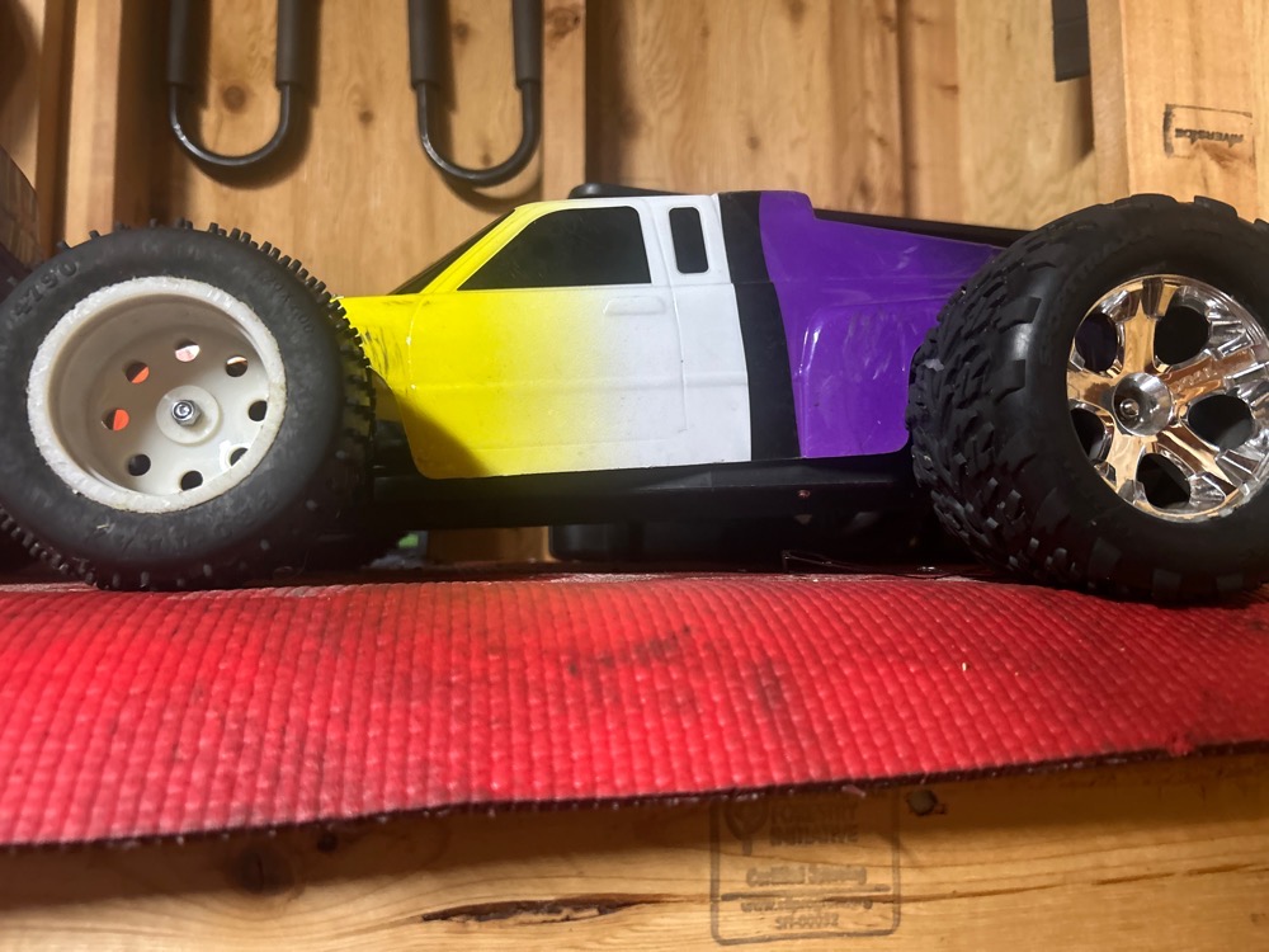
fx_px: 953
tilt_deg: +4.9
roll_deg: +0.4
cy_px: 476
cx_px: 634
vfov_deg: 53.1
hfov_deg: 67.3
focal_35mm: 26
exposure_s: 1/41
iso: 500
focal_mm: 5.7
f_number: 1.5
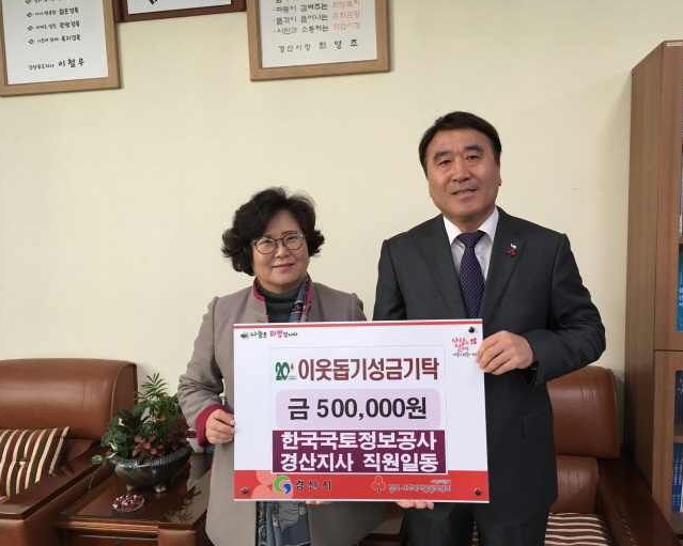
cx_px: 372
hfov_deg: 57.1
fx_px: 627
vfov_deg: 47.1
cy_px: 271
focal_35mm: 31
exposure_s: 1/30
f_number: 2.2
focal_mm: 4.15
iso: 32
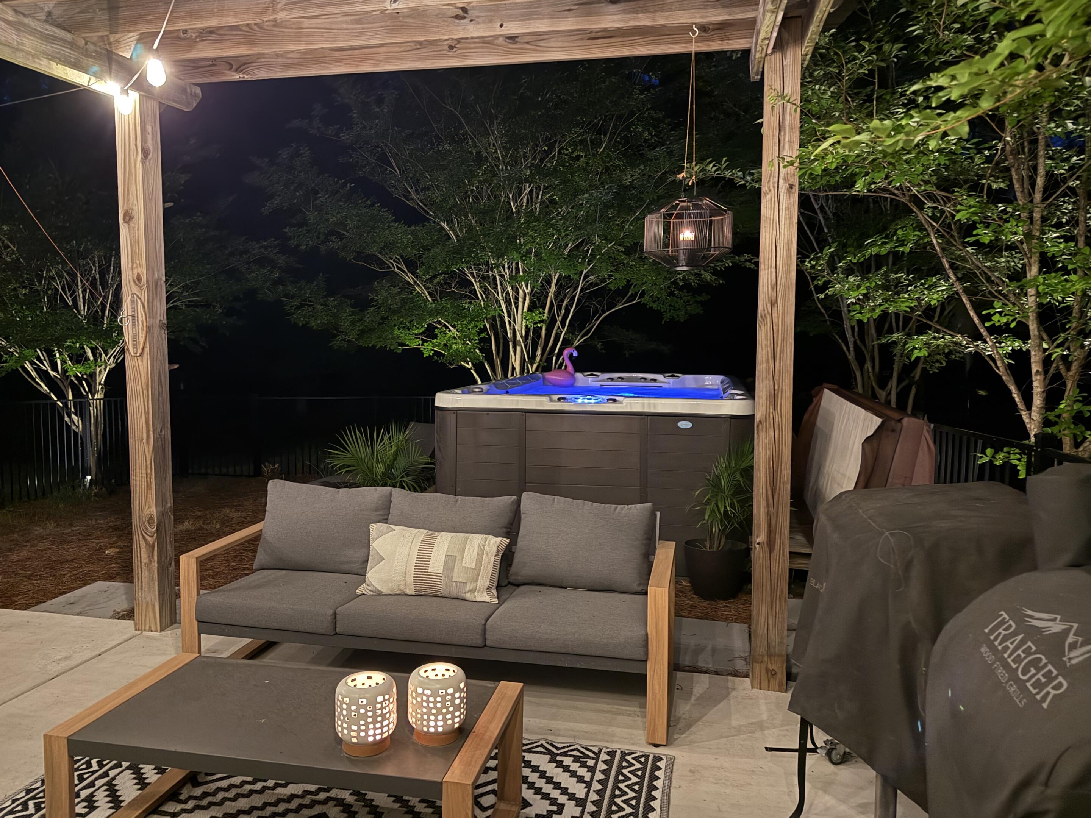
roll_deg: -0.9
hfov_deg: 69.4
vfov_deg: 54.9
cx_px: 544
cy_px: 405
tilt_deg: -4.2
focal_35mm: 25
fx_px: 788
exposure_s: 1/9
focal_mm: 6.76
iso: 2000
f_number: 1.78
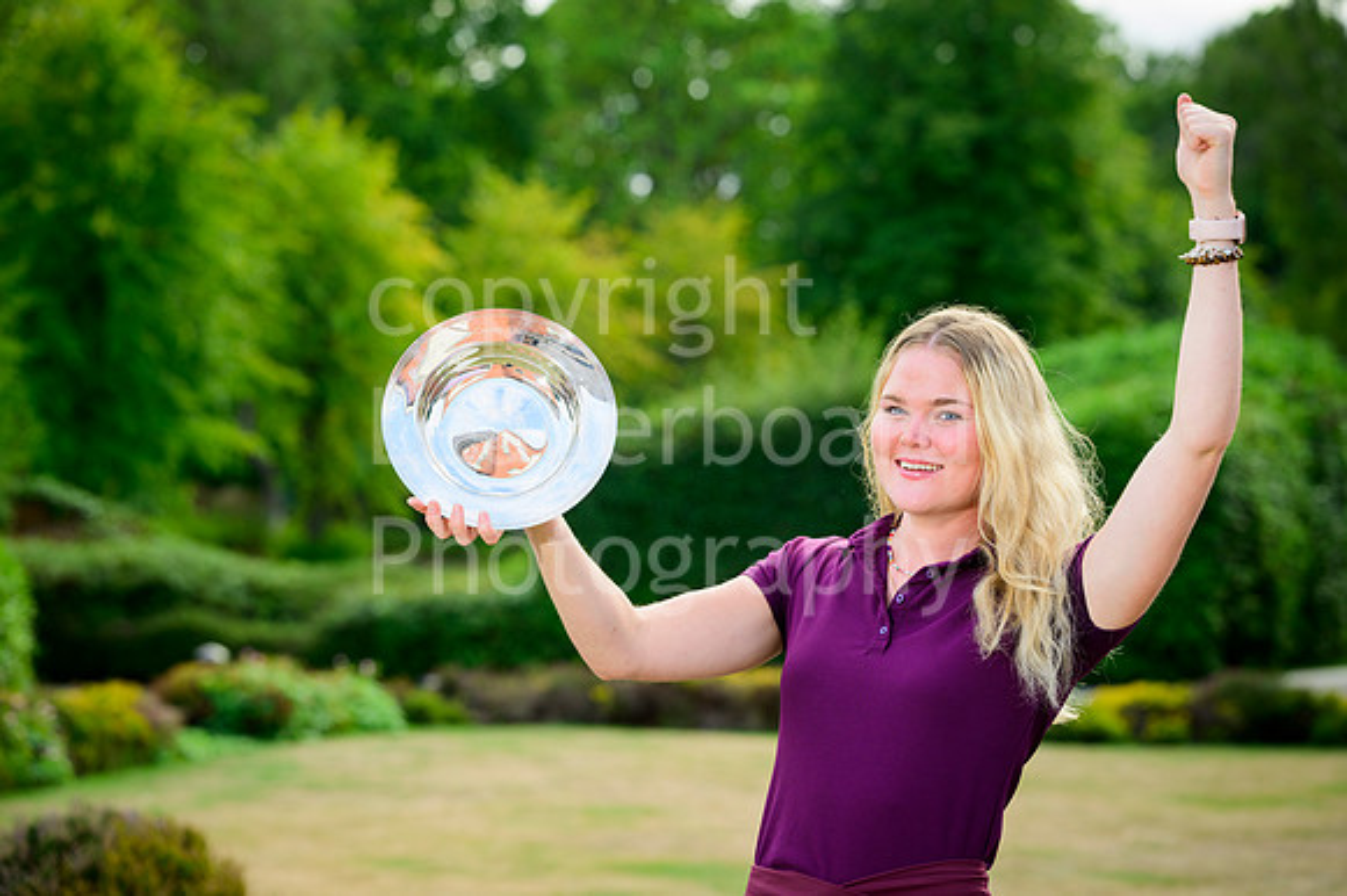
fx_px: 3612
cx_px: 692
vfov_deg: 14.1
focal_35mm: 97
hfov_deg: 21.1
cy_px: 435
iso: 160
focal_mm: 94
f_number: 4
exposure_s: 1/200
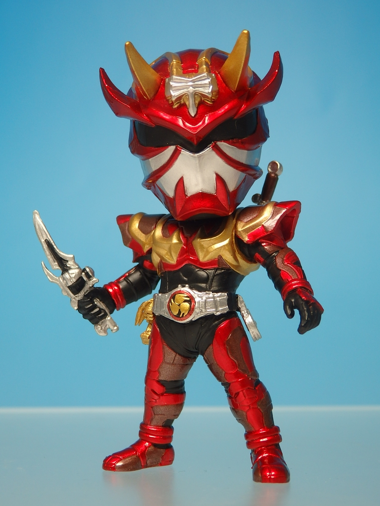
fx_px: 966
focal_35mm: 66
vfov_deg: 29.4
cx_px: 190
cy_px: 253
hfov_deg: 22.3
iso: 125
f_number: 4.4
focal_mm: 11.9
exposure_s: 1/100
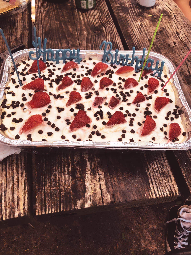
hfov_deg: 48.2
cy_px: 132
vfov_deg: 61.6
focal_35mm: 29
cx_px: 95
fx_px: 213
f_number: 1.8
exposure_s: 1/180
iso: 20
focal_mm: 3.99
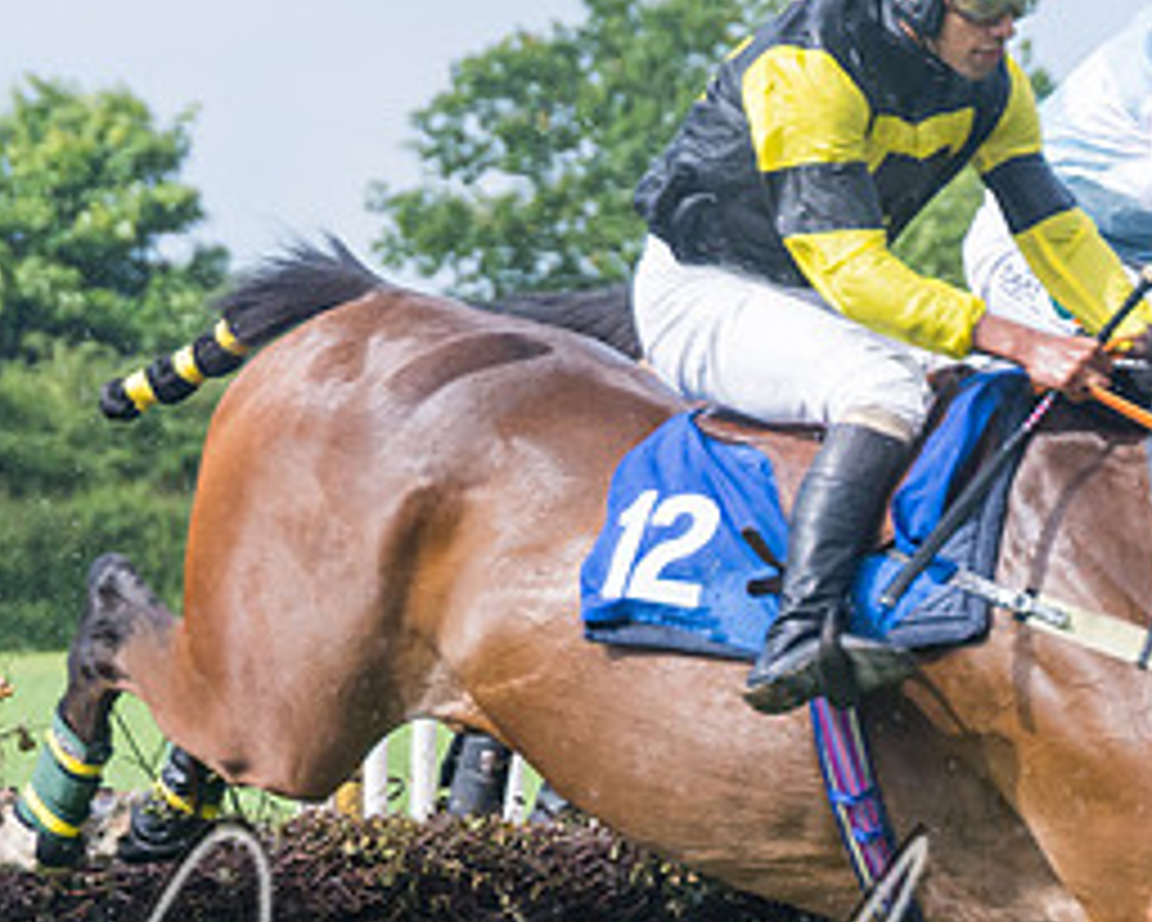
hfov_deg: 4.9
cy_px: 611
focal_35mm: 396
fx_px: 13507
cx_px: -281
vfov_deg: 3.9
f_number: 4
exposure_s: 1/2500
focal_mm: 98
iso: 400
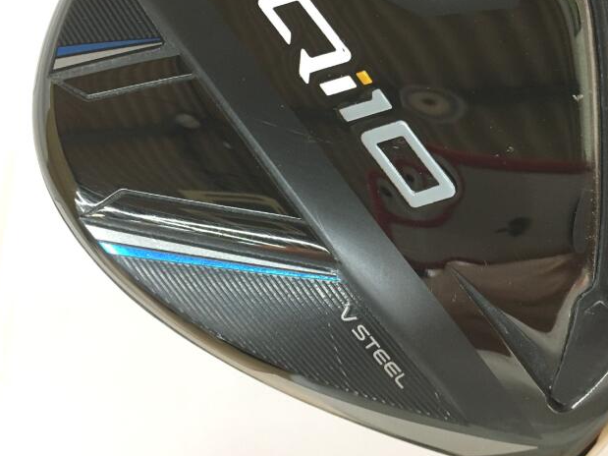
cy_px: 142
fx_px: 790
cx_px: 364
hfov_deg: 41.9
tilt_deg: -64.0
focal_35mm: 45
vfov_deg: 31.8
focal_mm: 4.15
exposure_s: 1/30
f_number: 2.2
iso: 125
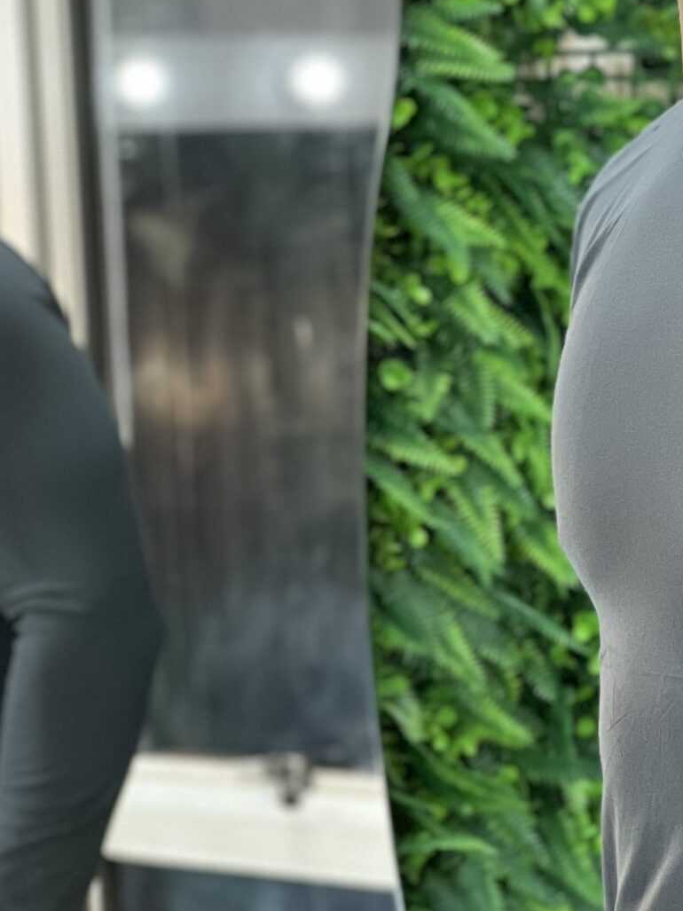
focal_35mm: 192
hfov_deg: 7.7
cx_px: 809
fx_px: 5052
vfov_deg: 10.3
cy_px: 546
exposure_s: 1/120
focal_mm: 9
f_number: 2.8
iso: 250
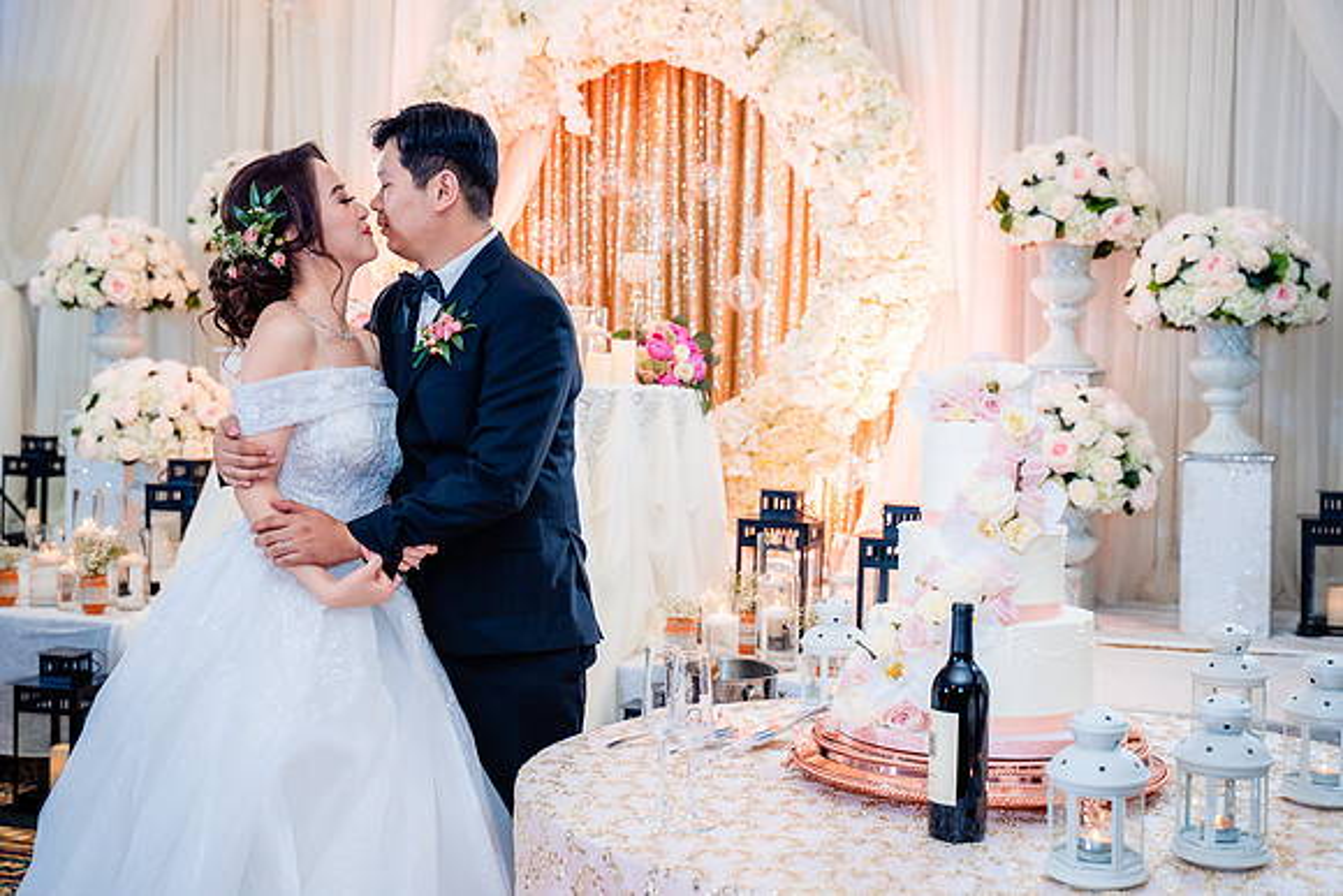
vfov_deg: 26.5
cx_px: 622
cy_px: 452
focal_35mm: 51
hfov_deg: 38.9
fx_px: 1903
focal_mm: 44
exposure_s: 1/160
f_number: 3.5
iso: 800
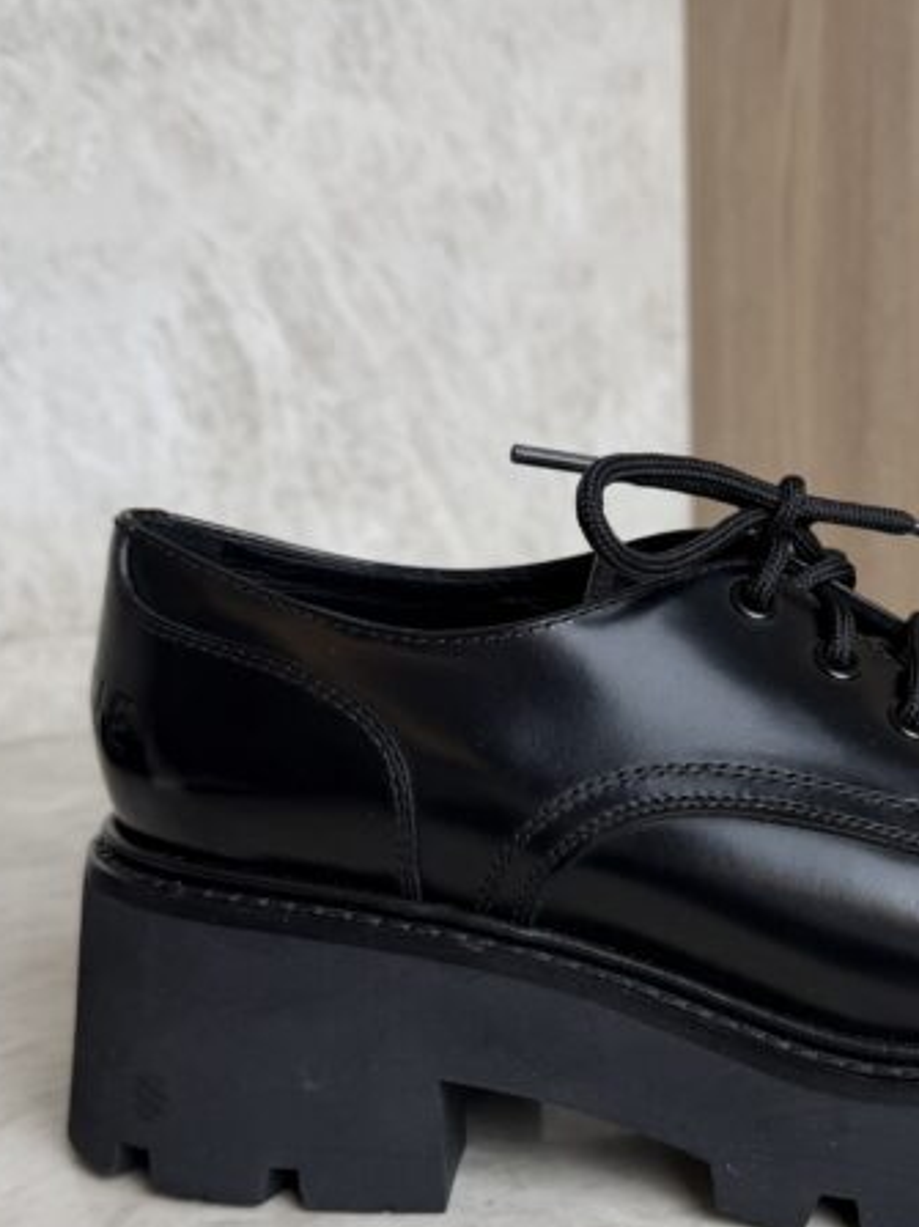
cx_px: 741
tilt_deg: -16.8
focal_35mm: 43
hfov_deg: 32.6
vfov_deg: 43.0
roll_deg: +0.0
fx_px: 1523
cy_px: 856
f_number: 1.78
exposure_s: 1/120
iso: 80
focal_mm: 6.76
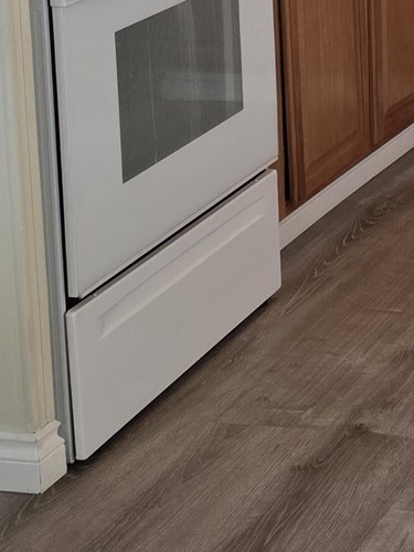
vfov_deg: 17.5
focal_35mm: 106
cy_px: -136
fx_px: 1690
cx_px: 793
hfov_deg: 12.5
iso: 200
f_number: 1.7
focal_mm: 6.3
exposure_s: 1/120
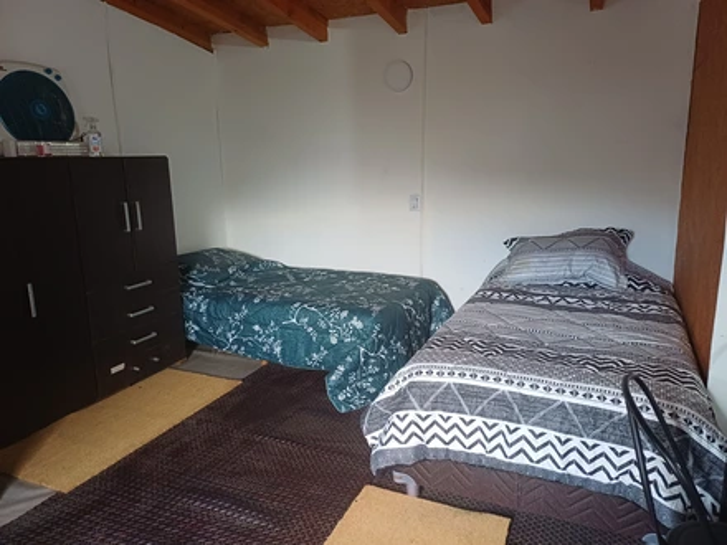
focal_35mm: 25
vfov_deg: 54.9
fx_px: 525
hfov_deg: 69.4
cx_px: 364
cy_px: 272
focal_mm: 4.65
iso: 500
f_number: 1.8
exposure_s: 1/25
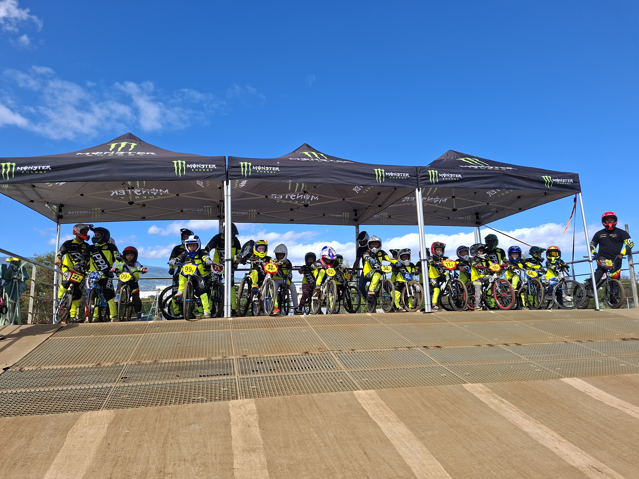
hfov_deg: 73.9
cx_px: 320
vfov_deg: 58.9
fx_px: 425
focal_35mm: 23
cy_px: 240
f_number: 1.8
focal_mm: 5.54
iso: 50
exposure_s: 1/1484
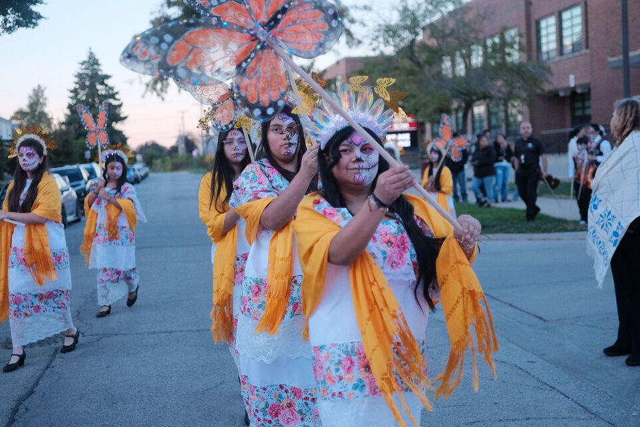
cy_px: 203
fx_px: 907
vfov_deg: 26.5
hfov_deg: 38.9
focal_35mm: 51
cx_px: 303
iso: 2500
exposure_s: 1/1000
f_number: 1.8
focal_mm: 32
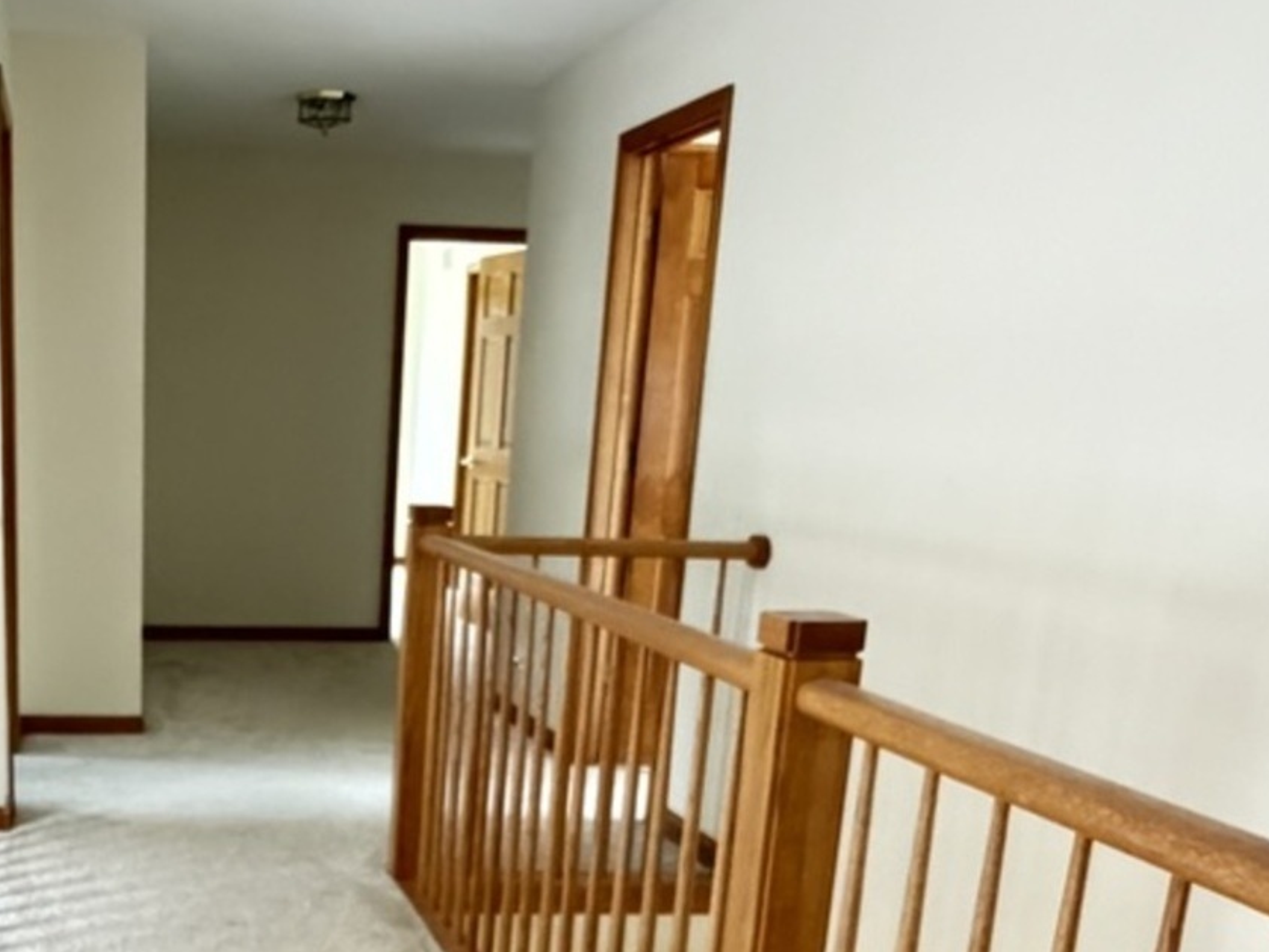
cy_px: 367
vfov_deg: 56.3
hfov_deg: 63.9
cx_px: 216
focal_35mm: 24
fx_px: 880
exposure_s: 1/60
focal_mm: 2.22
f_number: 2.2
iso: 1000
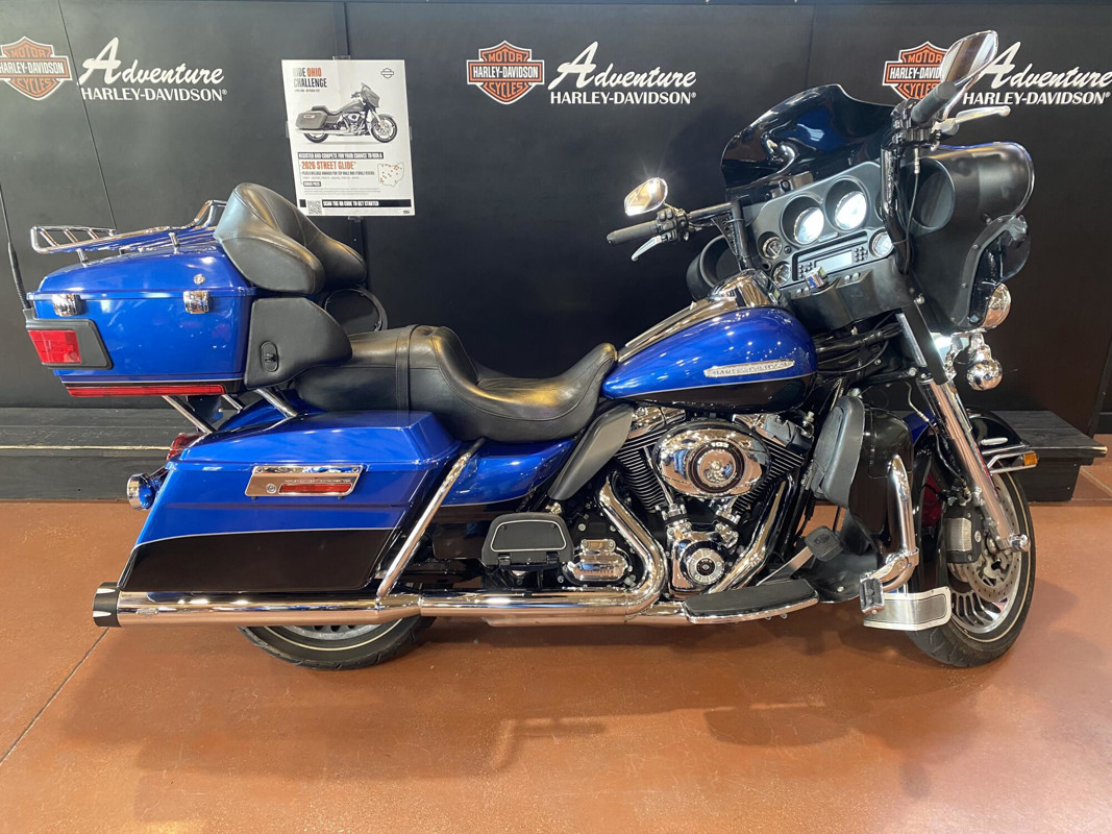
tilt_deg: -22.2
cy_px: 417
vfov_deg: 53.1
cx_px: 556
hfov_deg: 67.3
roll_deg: -0.2
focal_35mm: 26
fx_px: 835
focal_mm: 4.25
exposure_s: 1/60
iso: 320
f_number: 1.8
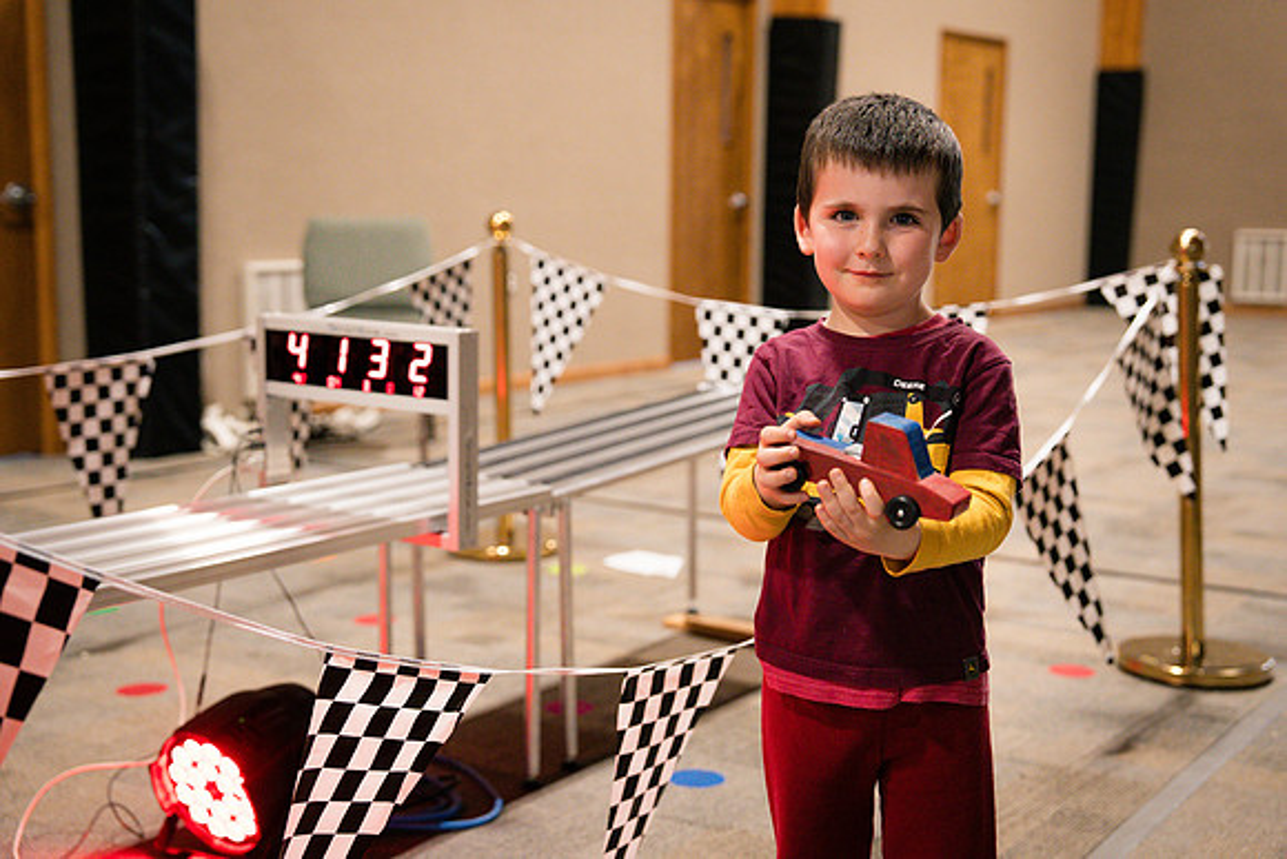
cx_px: 690
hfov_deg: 39.5
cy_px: 408
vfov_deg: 26.9
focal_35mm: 50
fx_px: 1793
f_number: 2.8
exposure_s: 1/320
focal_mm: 46
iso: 2500
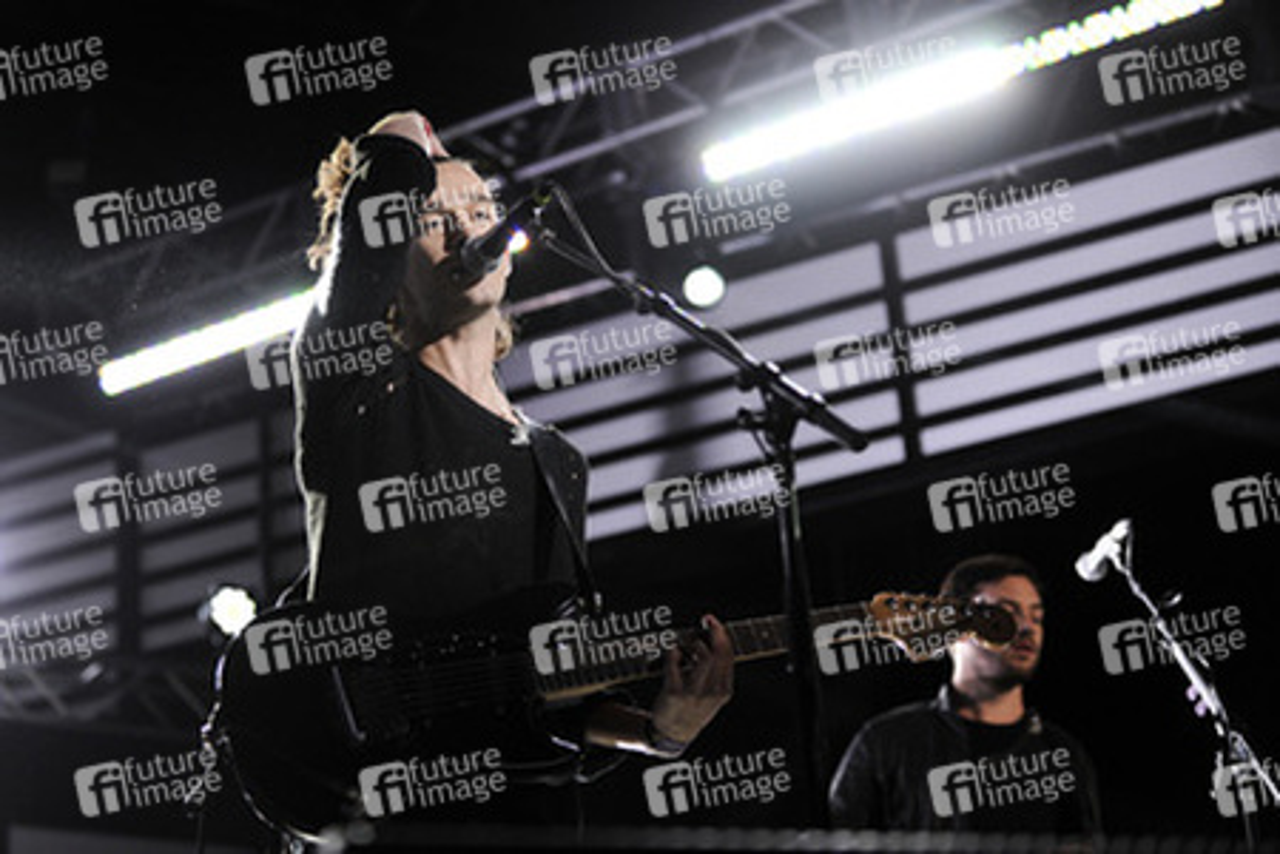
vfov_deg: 19.5
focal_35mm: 70
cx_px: 640
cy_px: 427
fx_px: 2489
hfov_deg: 28.8
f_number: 2.8
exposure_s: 1/400
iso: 1250
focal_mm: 70
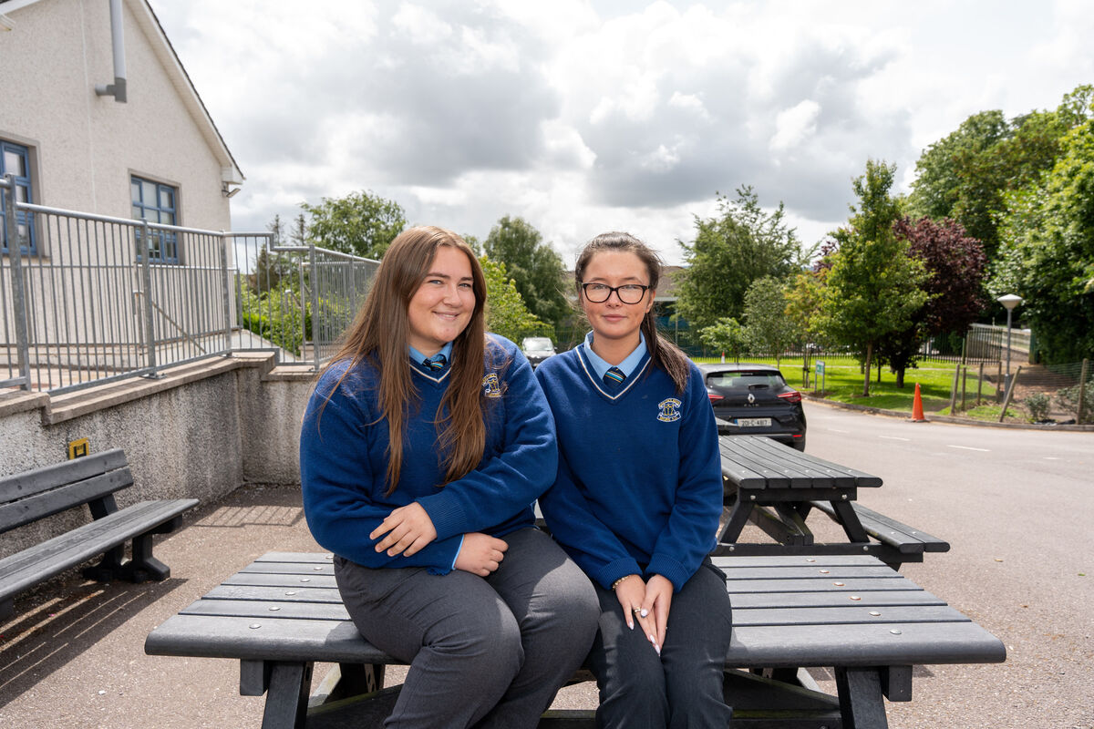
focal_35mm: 24
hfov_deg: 73.7
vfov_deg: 53.1
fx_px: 729
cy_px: 364
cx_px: 547
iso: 125
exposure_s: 1/250
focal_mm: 24
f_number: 5.6
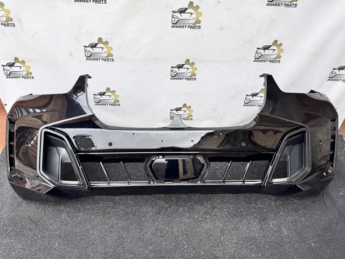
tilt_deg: -37.6
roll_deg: -1.6
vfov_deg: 56.8
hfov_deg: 71.6
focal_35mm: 24
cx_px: 172
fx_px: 239
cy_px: 130
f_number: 1.78
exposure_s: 1/364
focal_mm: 6.76
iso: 80
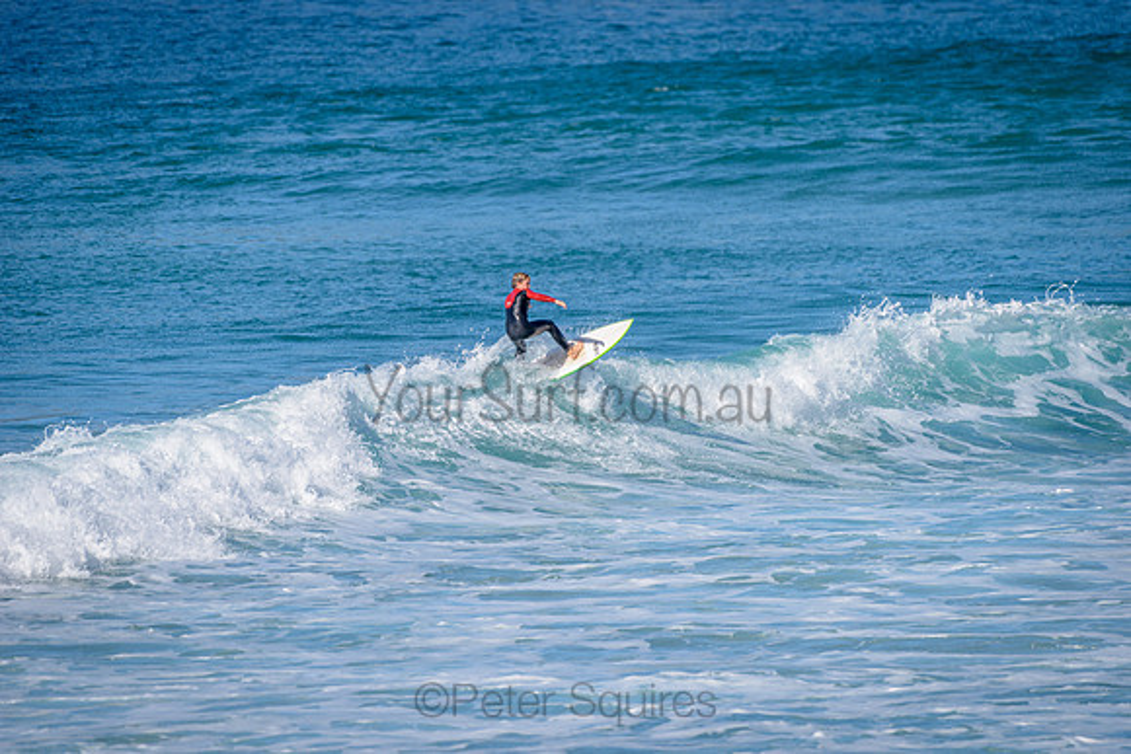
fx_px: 15711
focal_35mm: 500
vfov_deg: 2.8
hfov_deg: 4.1
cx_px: 566
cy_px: 377
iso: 160
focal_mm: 500
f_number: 5.6
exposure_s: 1/2000
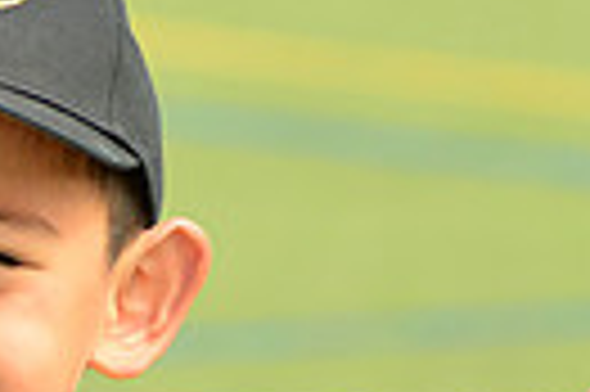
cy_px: 642
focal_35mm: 888
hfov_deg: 2.3
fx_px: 14535
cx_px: -113
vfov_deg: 1.5
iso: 200
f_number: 9
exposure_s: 1/250
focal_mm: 200
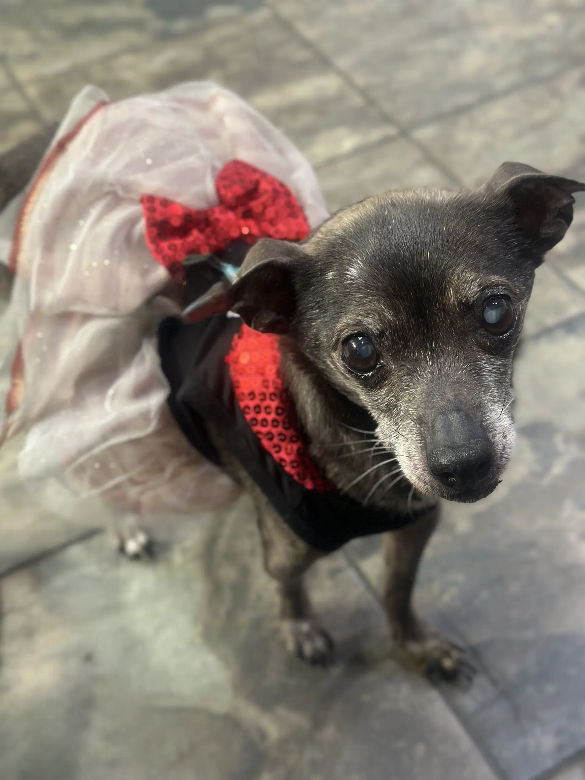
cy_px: 390
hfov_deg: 30.3
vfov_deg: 39.7
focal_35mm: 48
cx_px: 292
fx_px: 1082
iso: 250
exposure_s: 1/40
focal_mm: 6.86
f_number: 1.78
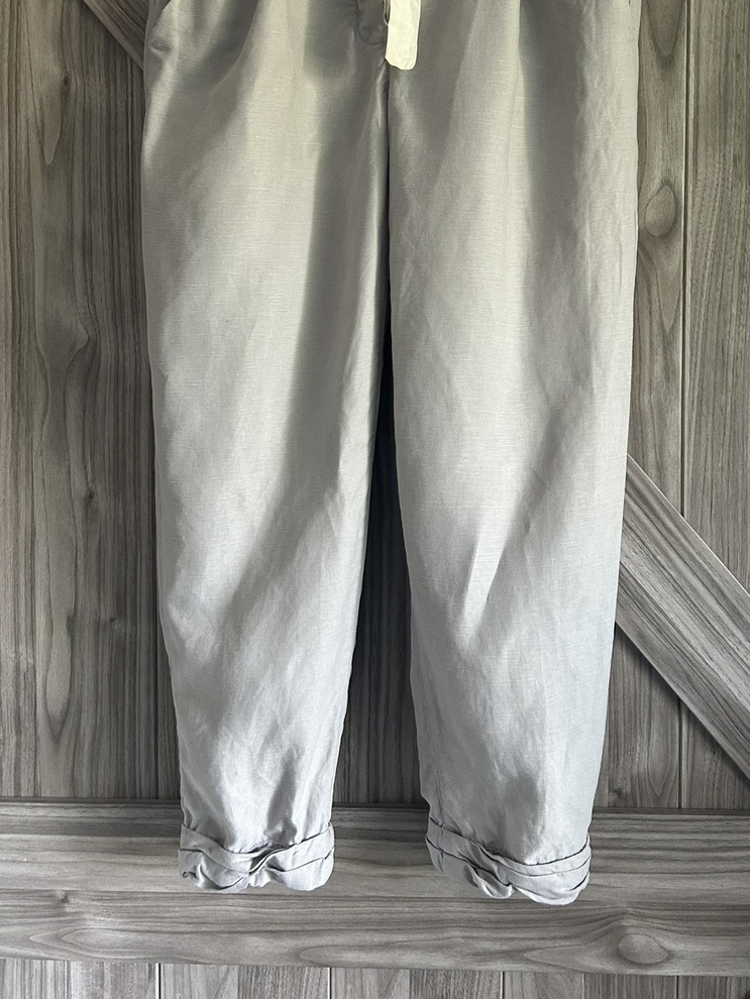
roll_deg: +0.3
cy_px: 354
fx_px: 1011
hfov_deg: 40.5
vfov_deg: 51.9
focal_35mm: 35
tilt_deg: -3.1
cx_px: 459
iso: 200
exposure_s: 1/60
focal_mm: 5.7
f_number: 1.5
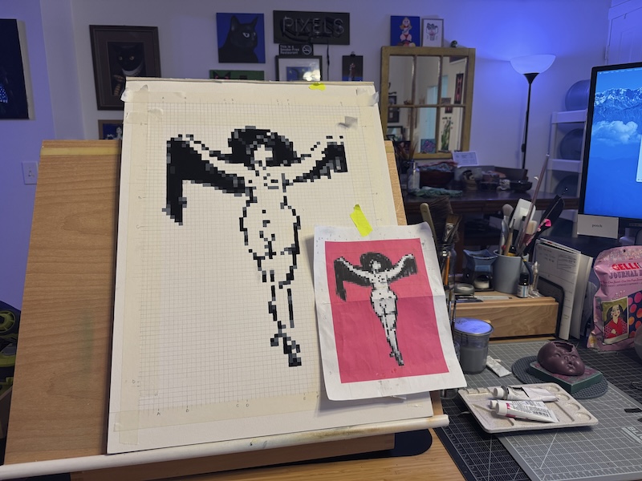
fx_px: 445
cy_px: 240
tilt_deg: -12.1
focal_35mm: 24
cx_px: 321
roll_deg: +0.6
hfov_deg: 71.6
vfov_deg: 56.8
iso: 160
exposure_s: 1/62
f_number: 1.78
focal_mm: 6.76
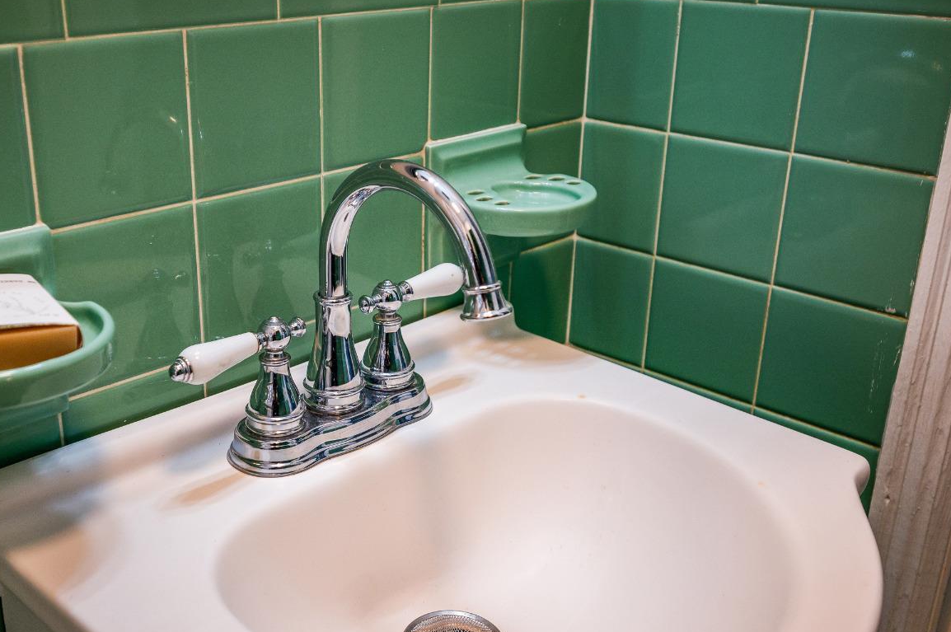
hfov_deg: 49.2
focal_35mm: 39
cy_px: 335
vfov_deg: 34.1
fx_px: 1029
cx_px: 361
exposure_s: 1/250
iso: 500
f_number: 4
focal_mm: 30
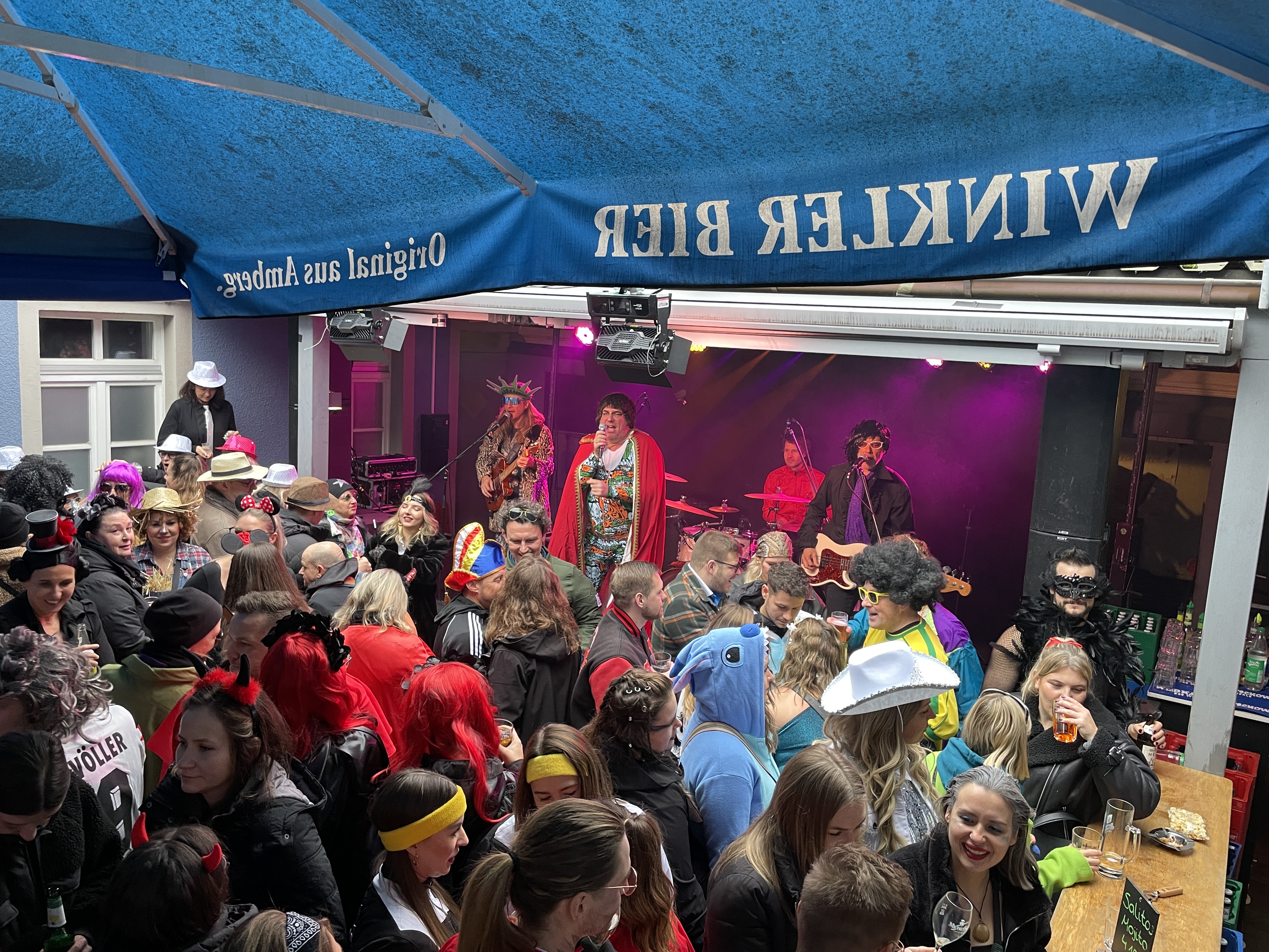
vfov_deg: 53.1
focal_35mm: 26
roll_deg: -2.7
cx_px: 634
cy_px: 476
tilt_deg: -8.4
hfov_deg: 67.3
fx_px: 953
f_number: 1.6
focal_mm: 4.2
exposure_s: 1/71
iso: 125
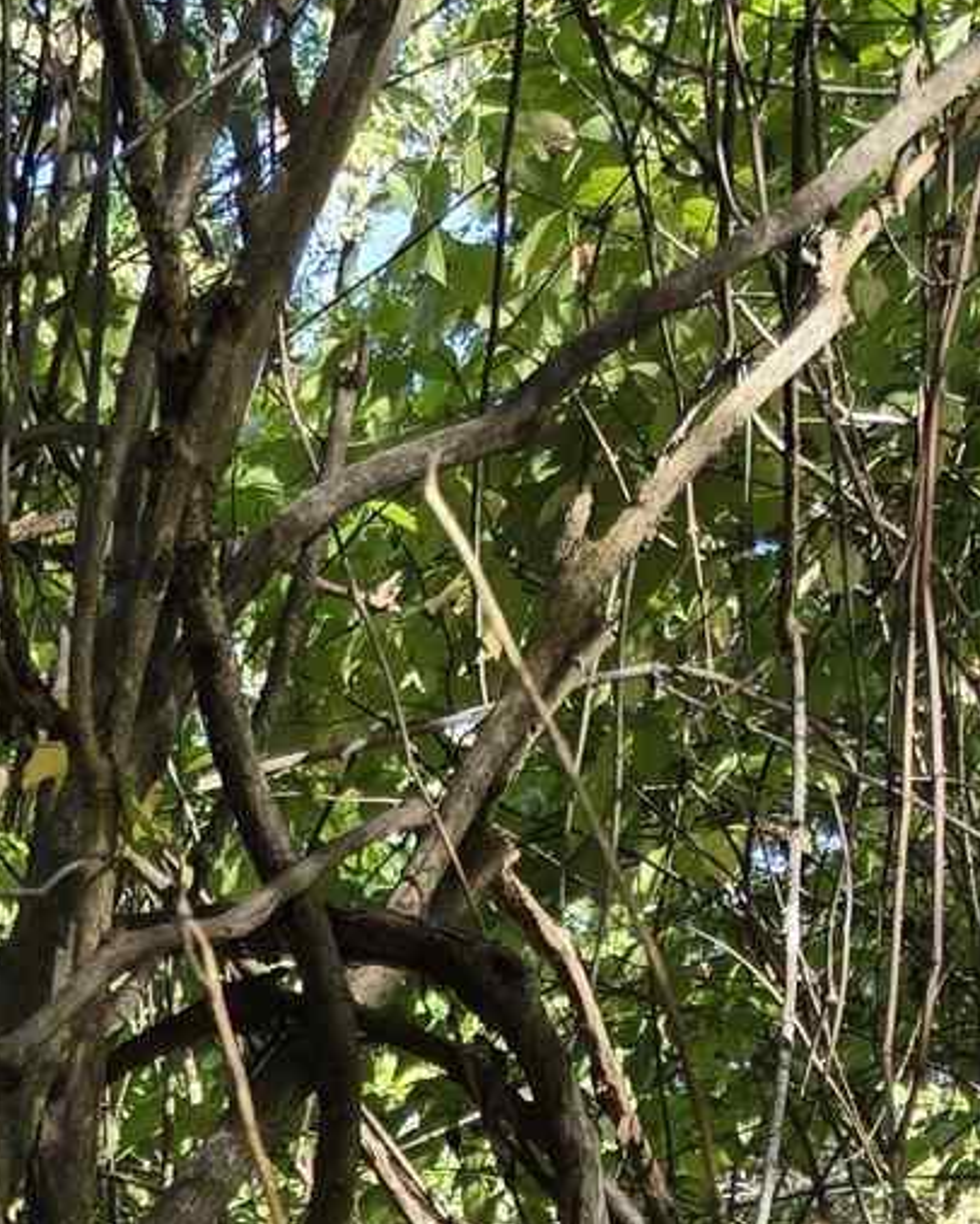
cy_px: 2086
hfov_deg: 12.9
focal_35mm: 102
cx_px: -1062
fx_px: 3696
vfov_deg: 16.3
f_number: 1.4
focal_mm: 6.5
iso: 32
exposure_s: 1/359
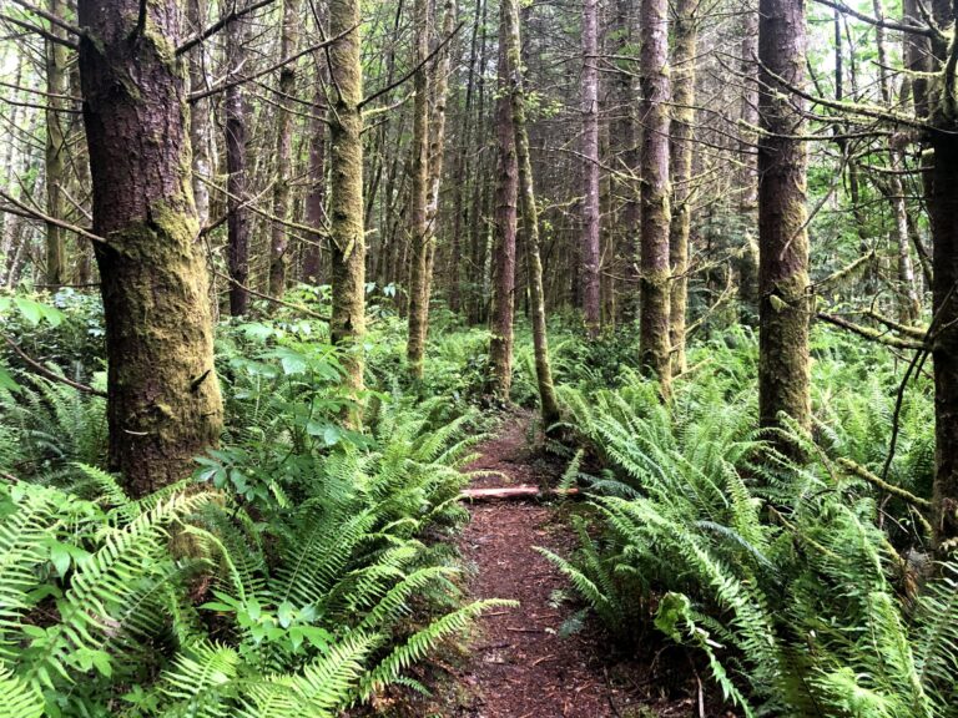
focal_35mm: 28
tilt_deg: -3.0
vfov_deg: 49.7
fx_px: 775
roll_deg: +0.3
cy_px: 359
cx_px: 479
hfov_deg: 63.4
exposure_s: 1/15
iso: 100
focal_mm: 3.99
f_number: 1.8
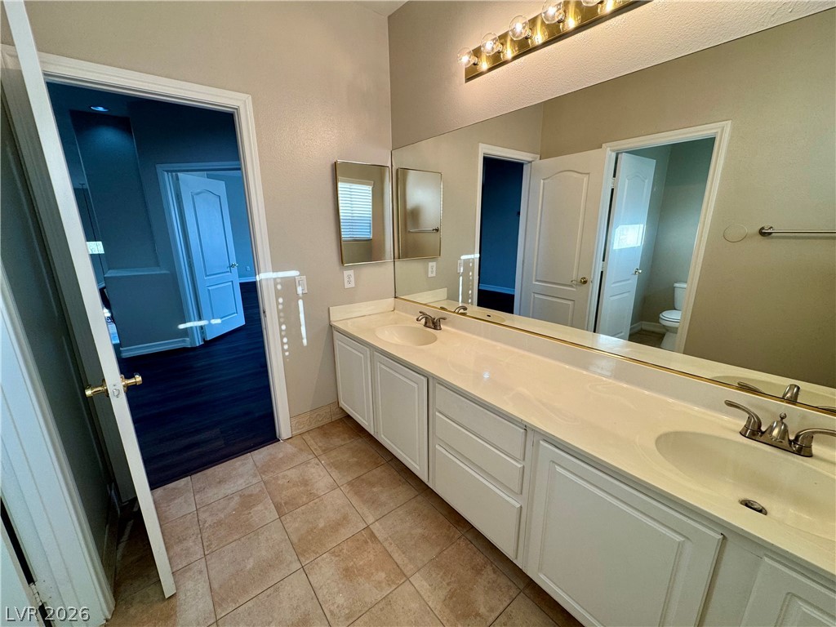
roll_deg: +0.0
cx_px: 418
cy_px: 314
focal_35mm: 14
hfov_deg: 102.1
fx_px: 338
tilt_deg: -15.2
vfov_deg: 85.7
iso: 125
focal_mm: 2.22
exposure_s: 1/120
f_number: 2.2
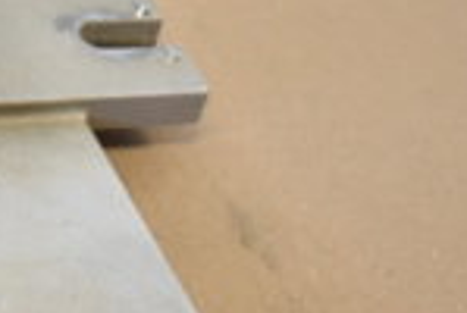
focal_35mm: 141
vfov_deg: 9.8
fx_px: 1833
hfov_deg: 12.9
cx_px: -417
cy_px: 130
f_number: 3.8
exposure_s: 1/40
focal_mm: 23
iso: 800
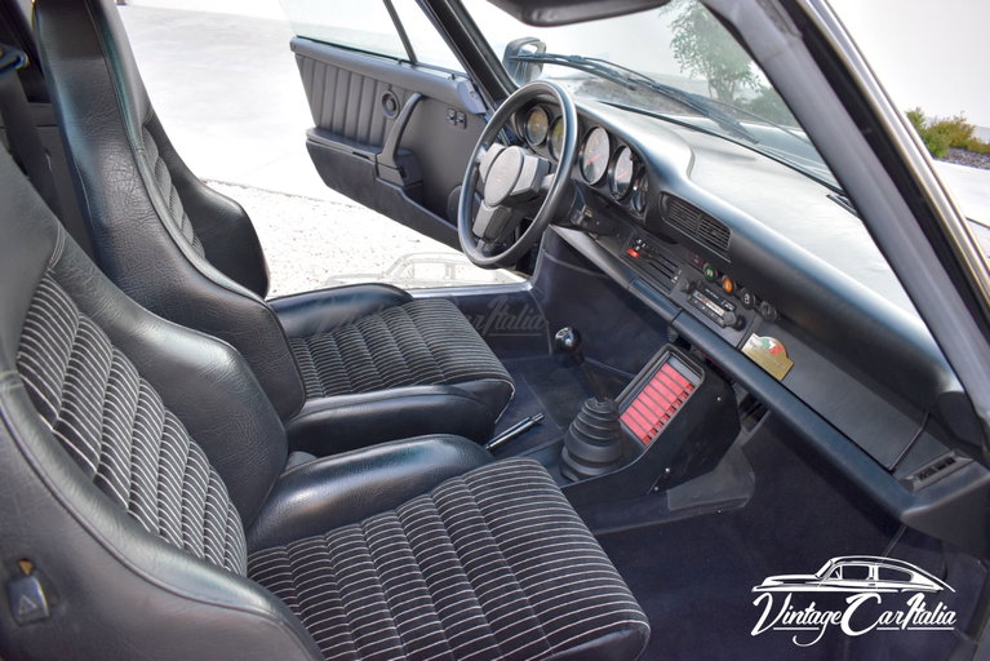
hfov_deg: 67.4
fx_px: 743
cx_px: 495
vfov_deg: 48.0
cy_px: 330
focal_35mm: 27
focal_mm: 18
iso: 800
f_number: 3.5
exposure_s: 1/200
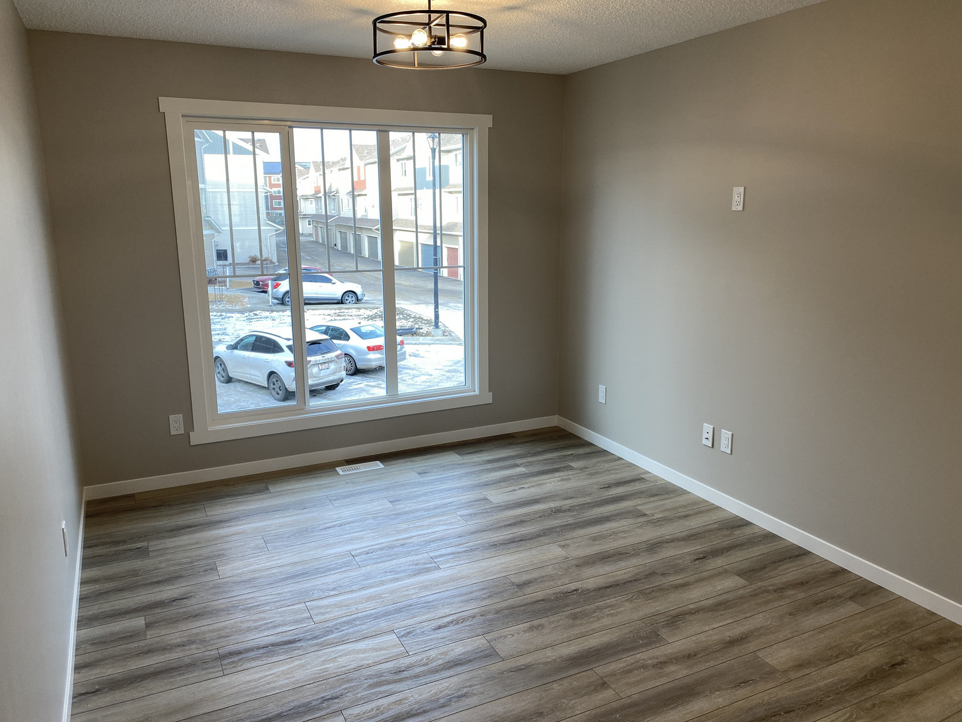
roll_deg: +0.2
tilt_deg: -13.5
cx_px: 481
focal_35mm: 26
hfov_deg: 67.3
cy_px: 361
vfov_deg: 53.1
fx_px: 723
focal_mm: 4.25
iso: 50
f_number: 1.8
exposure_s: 1/120
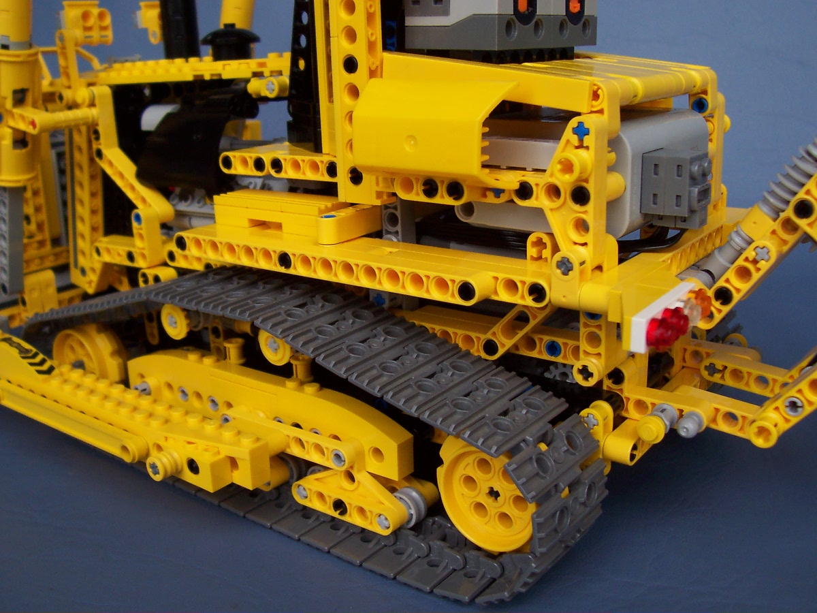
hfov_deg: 50.1
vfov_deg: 38.7
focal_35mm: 37
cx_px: 408
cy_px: 306
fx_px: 873
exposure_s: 1/250
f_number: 2.8
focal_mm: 5.6
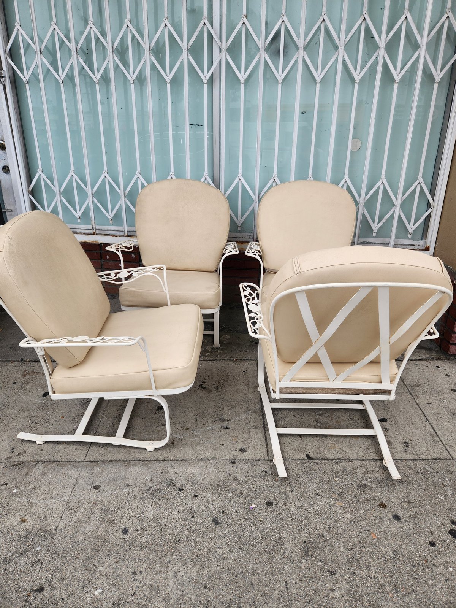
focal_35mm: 23
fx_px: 404
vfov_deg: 73.9
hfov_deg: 58.9
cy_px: 304
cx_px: 228
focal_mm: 5.4
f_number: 1.8
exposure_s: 1/717
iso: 20
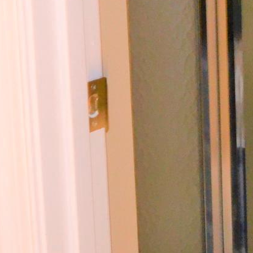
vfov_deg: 11.5
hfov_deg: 11.3
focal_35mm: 151
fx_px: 1249
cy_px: 8
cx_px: 335
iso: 2800
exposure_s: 1/60
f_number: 4
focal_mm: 24
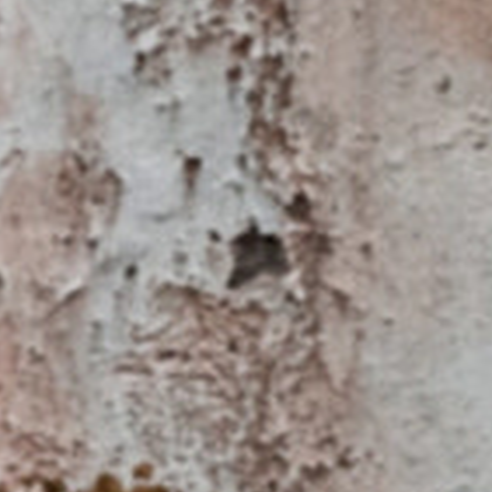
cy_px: -501
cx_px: 300
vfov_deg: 5.1
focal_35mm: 337
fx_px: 5419
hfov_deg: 5.2
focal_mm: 35
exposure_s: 1/2000
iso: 6400
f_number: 8
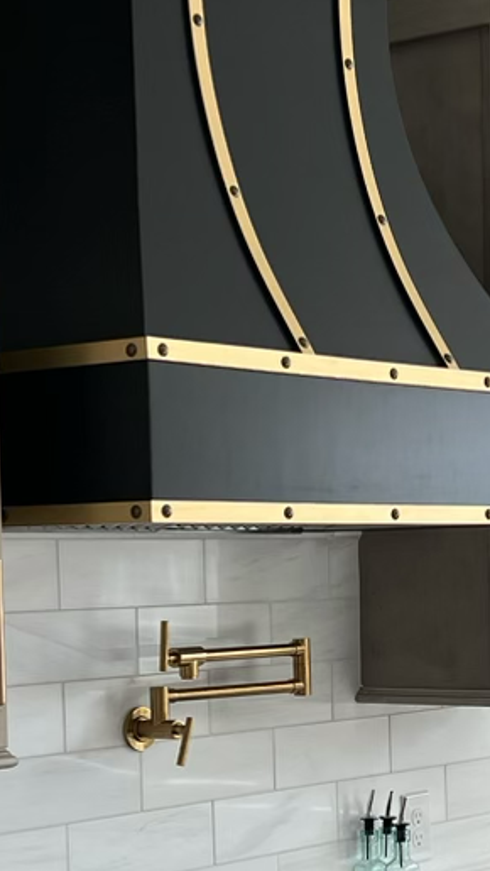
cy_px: 665
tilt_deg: -2.0
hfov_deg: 13.7
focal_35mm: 88
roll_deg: +1.9
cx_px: 384
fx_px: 2031
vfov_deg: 23.9
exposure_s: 1/121
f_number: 1.5
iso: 50
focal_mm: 5.7
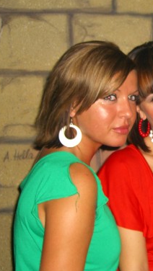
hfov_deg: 17.6
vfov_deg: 31.9
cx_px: 171
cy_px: 136
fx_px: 475
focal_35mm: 66
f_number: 2.8
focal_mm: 7.9
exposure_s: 1/60
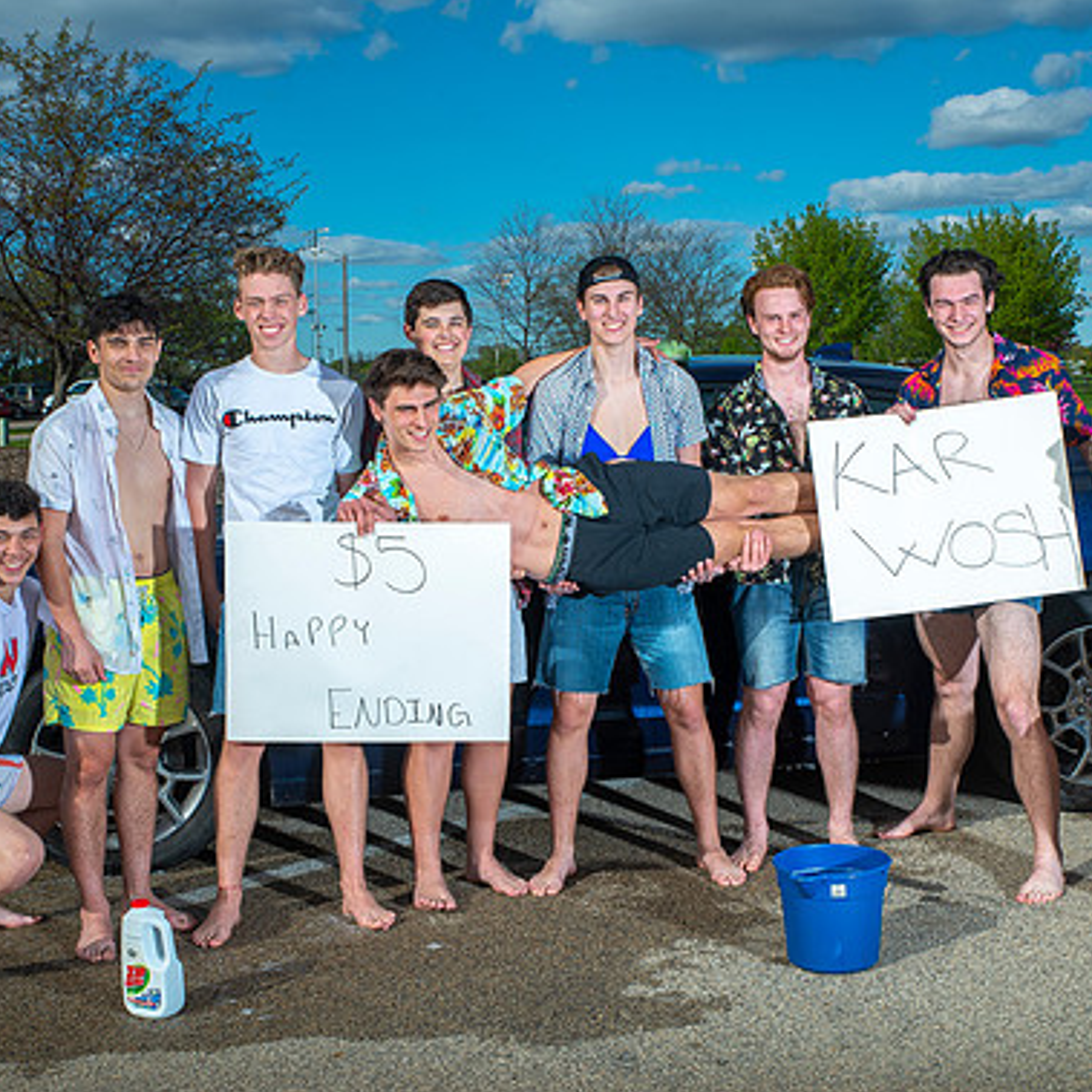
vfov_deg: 32.8
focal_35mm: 52
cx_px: 588
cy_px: 549
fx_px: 1856
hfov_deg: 32.8
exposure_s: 1/250
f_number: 14
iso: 100
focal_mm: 40
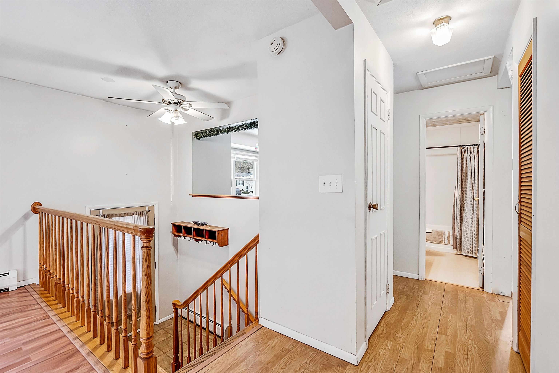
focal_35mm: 15
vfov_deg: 77.3
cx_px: 280
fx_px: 233
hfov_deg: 100.4
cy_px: 186
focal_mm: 10
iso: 1000
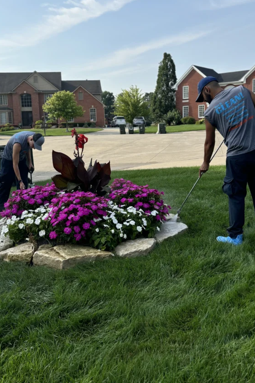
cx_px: 122
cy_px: 172
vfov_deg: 57.1
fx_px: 351
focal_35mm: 33
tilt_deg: -8.7
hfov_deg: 39.9
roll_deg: +1.0
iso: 50
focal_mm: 5.96
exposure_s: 1/2513
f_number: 1.6
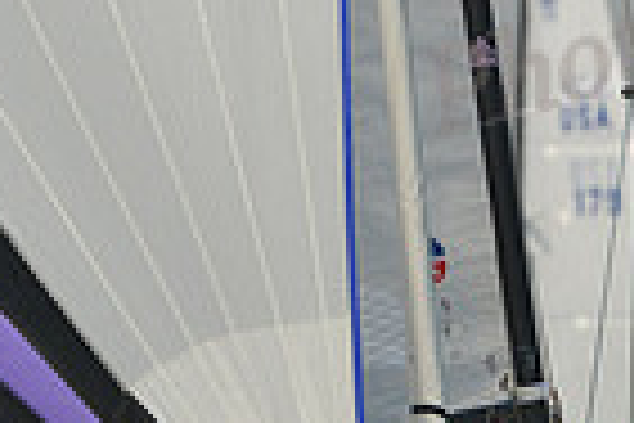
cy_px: 317
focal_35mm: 1641
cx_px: 198
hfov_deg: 1.3
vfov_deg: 0.8
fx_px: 28898
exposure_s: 1/1250
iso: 400
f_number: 9
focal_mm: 400
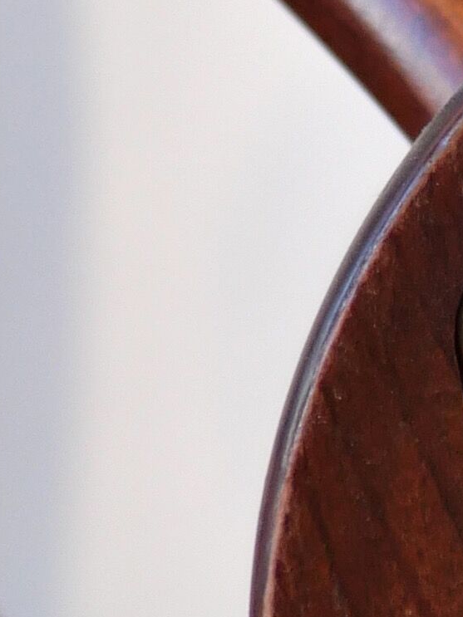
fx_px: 6226
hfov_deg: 4.2
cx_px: 744
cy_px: -321
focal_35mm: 349
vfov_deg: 5.6
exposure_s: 1/125
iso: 200
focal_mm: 25
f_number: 1.7
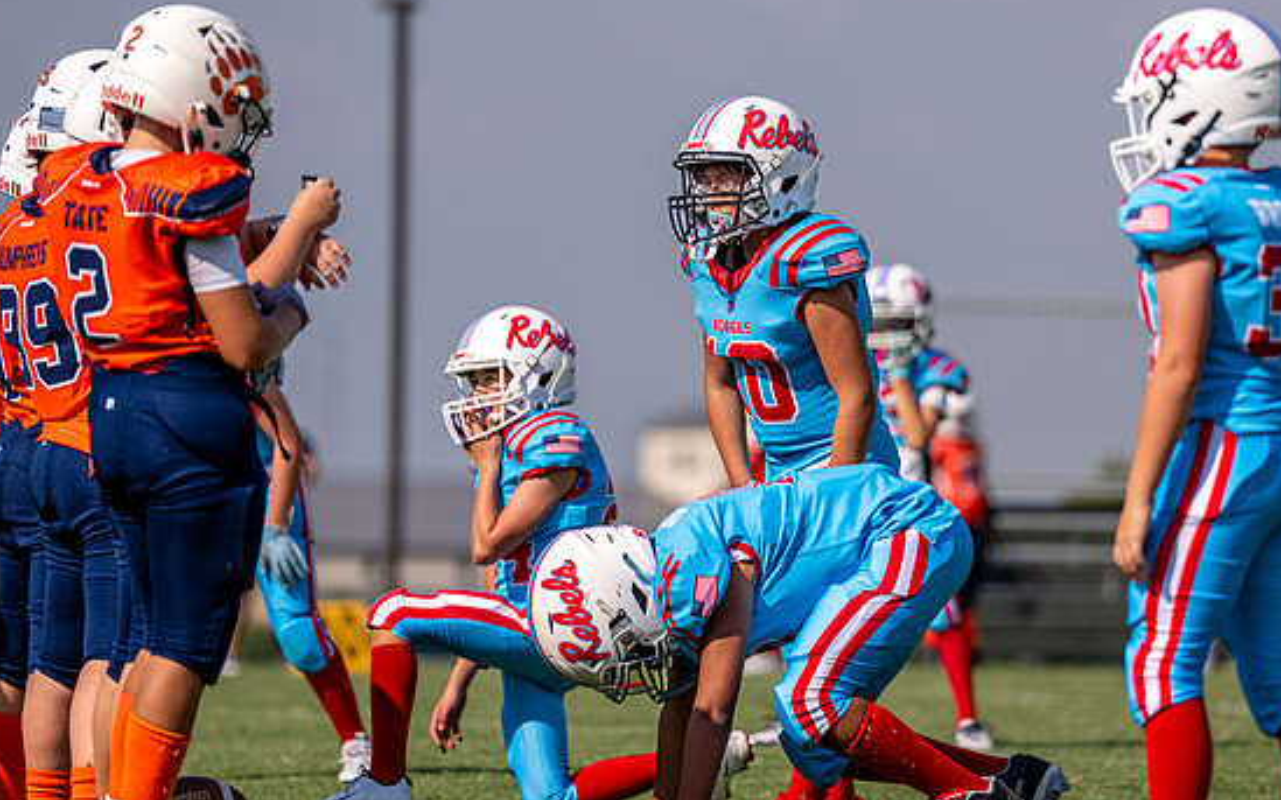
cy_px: 255
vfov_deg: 4.4
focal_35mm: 296
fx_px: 10333
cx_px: 780
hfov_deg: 7.1
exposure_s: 1/4000
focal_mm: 200
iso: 125
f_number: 2.8
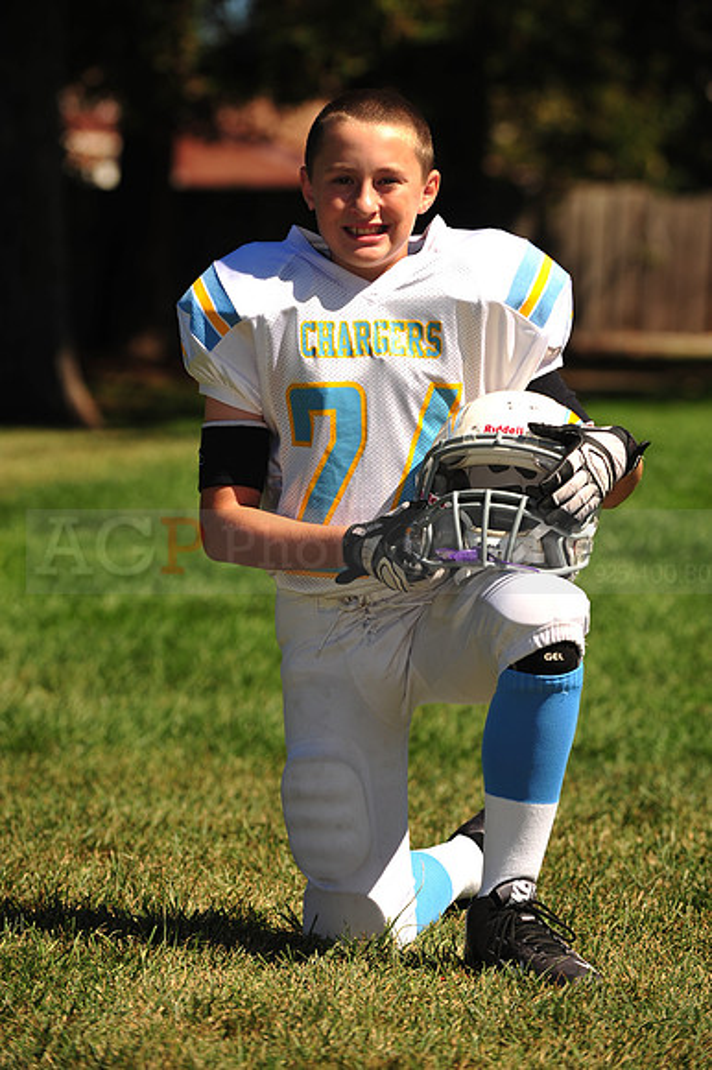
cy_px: 535
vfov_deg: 12.1
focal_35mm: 170
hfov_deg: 8.1
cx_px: 356
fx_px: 5049
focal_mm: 170
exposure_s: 1/800
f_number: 5
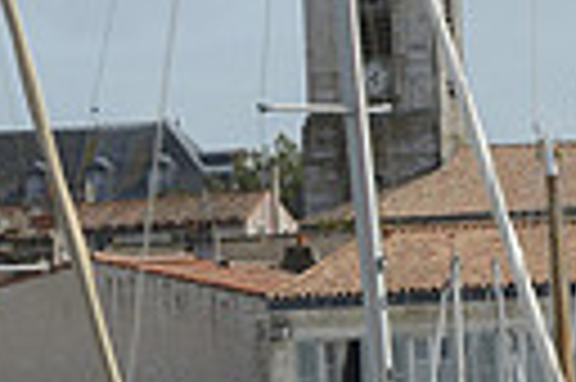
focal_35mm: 525
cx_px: 594
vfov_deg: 2.6
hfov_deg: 3.9
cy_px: 719
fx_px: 8389
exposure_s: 1/800
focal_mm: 116
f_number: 14
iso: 800
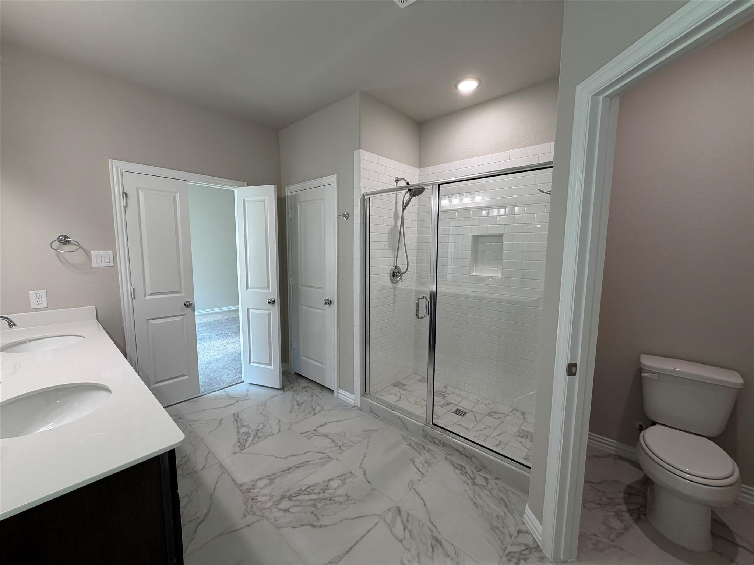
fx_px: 305
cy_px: 282
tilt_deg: -5.7
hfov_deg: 102.1
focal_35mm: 14
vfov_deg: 85.7
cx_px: 377
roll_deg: +0.4
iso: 125
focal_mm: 2.22
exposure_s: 1/120
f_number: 2.2
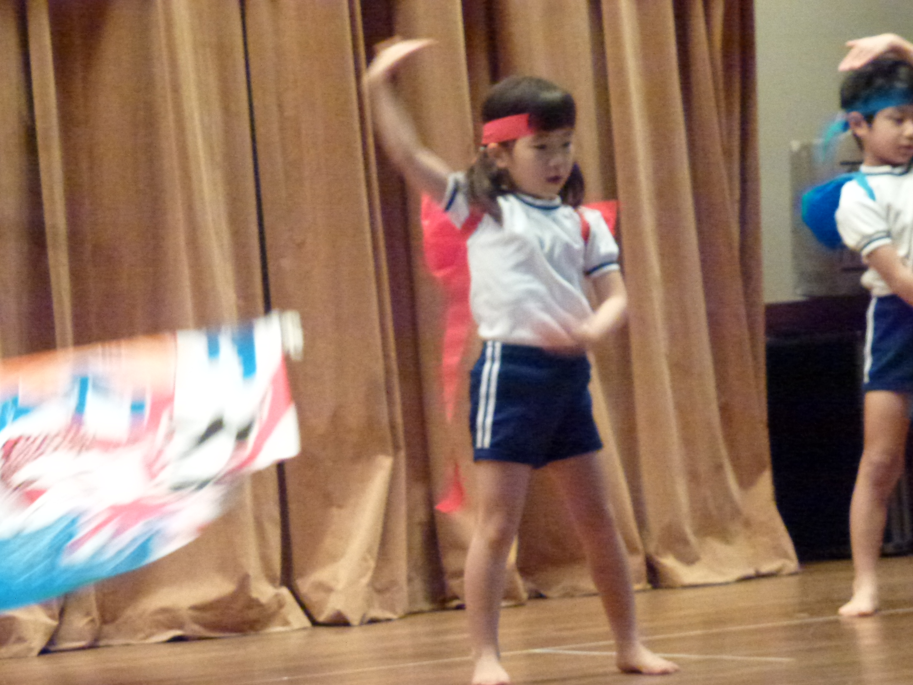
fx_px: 4458
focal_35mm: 169
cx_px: 457
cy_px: 344
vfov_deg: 8.8
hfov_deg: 11.7
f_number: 5.4
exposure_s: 1/50
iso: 1600
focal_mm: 30.1
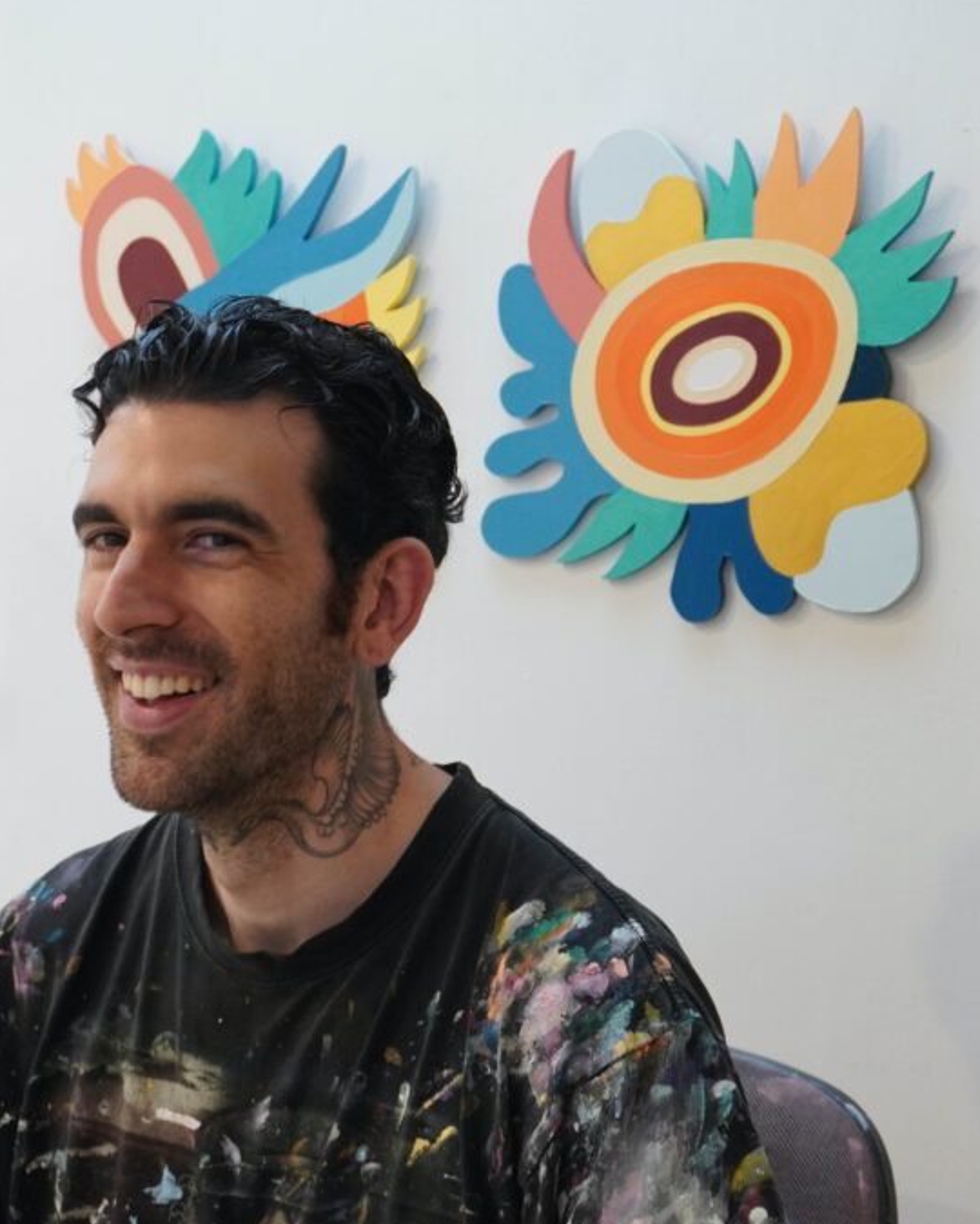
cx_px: 619
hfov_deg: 26.3
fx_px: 2090
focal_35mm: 58
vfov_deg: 32.6
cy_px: 607
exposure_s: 1/60
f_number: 5
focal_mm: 27
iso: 1600
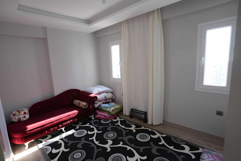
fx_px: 120
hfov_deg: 90.0
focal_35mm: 18
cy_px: 80
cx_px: 120
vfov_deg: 67.4
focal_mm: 18
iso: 320
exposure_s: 1/160
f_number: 4
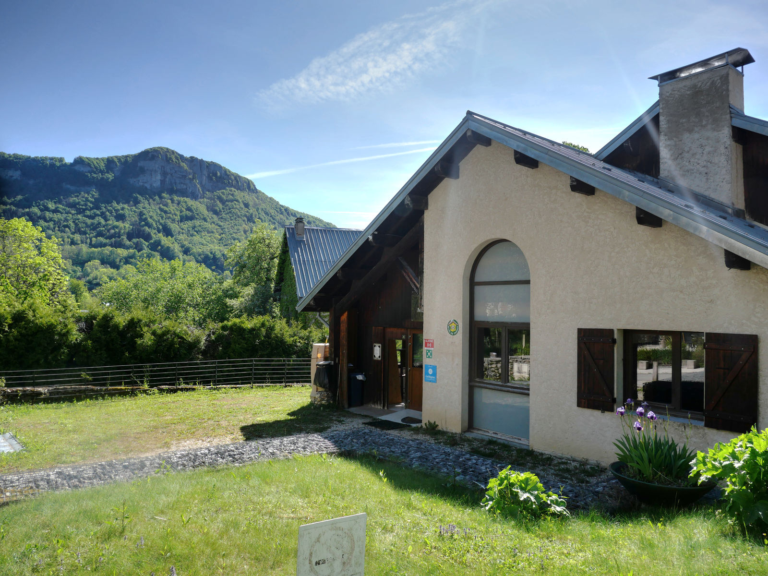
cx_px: 384
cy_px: 288
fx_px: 532
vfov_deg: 56.8
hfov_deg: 71.6
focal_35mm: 24
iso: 200
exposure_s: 1/640
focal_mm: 12
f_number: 5.6
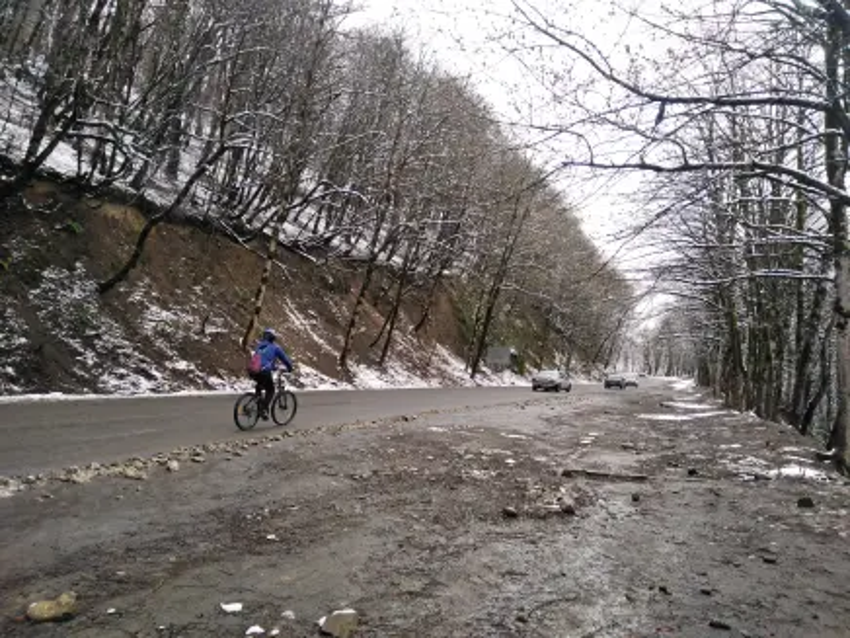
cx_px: 425
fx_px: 638
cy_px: 319
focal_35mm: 26
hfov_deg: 67.3
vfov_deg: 53.1
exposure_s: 1/513
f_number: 1.8
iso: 100
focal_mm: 3.59
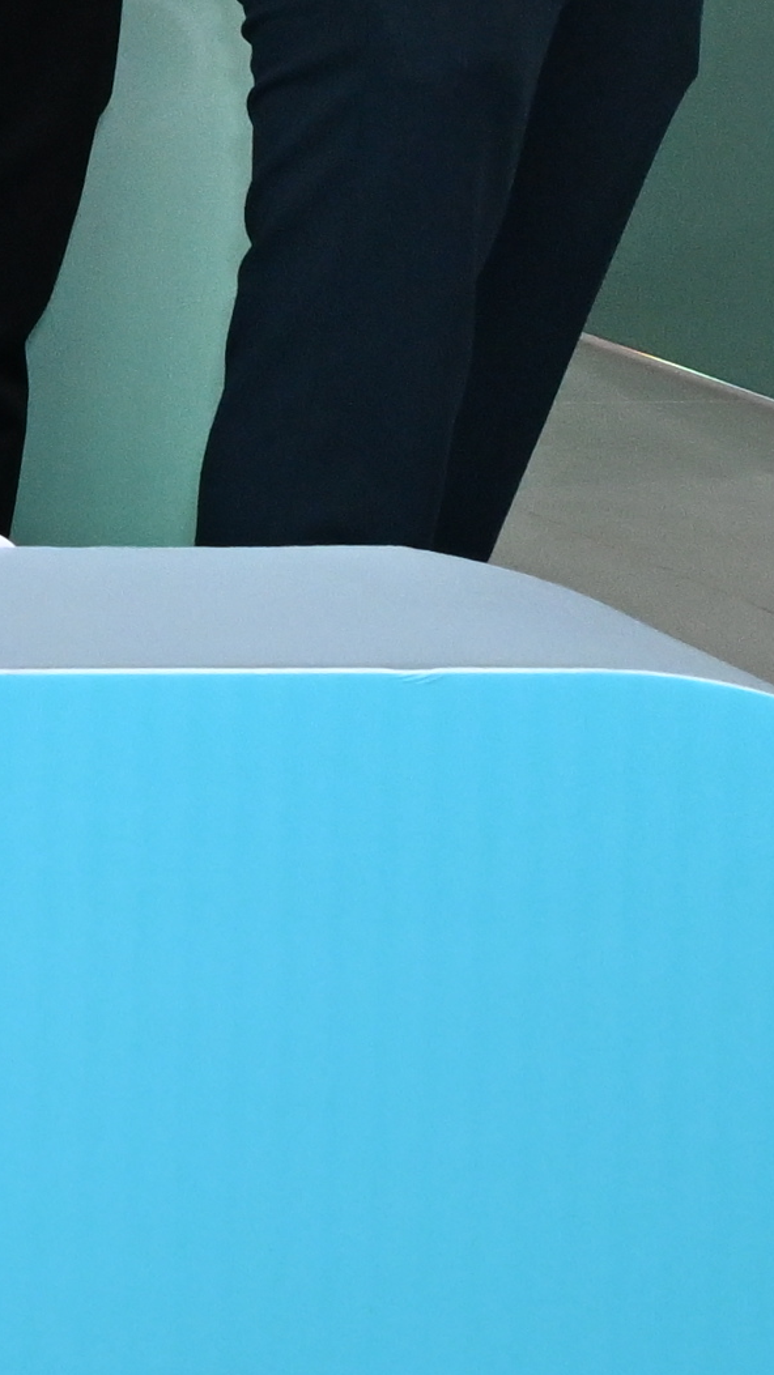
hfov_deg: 6.2
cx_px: -2662
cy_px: -523
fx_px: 5398
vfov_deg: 13.8
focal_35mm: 148
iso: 1000
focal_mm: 24
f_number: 5
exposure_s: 1/200
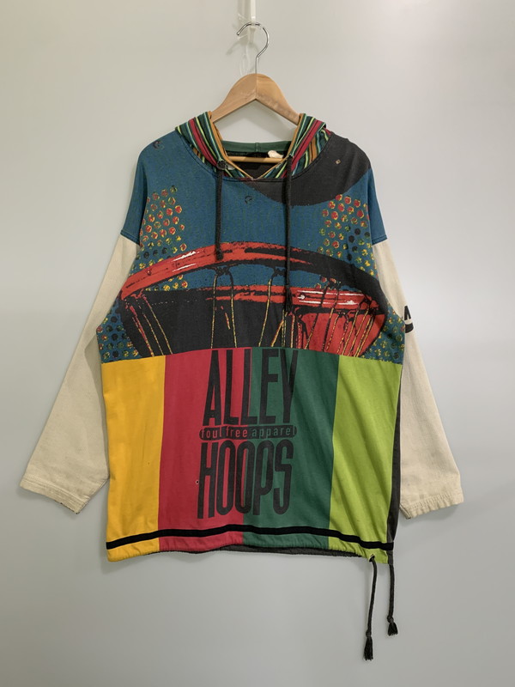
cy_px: 344
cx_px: 258
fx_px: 516
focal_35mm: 26
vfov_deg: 67.3
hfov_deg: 53.1
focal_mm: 4.25
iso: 200
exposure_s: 1/60
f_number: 1.8
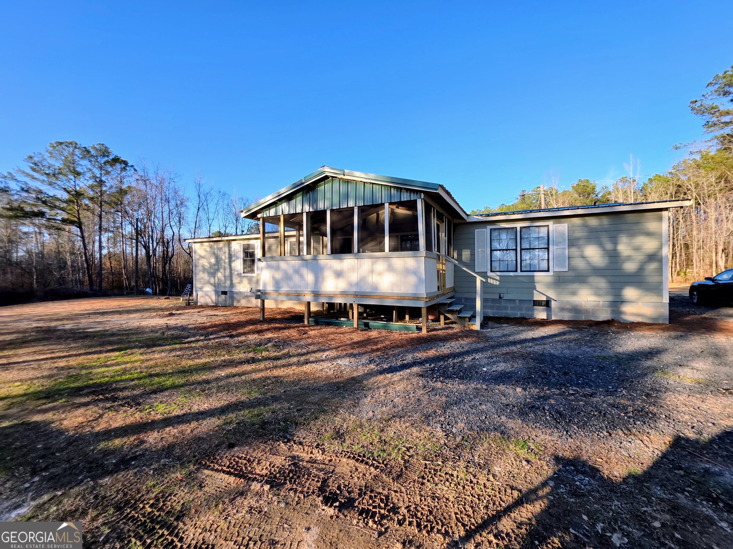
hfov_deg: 106.2
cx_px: 366
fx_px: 275
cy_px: 274
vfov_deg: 89.9
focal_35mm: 13
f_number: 1.9
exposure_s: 1/622
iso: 40
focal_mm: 2.2
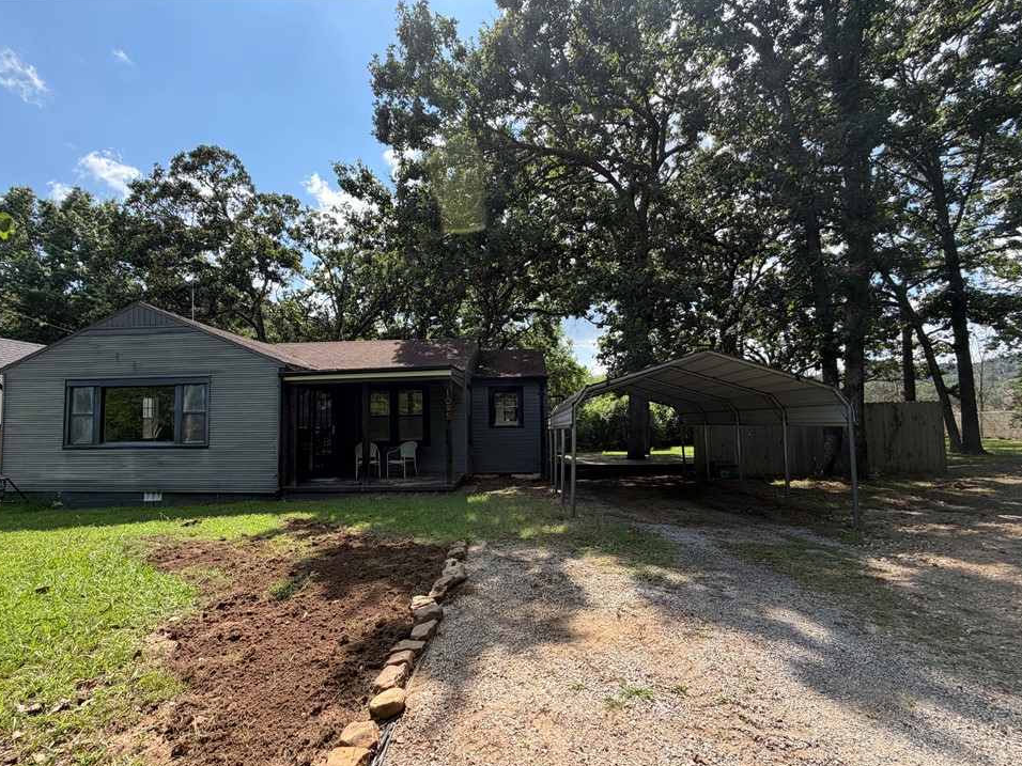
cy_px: 404
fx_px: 443
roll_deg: +1.4
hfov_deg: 98.1
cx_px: 482
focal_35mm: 15
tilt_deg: +3.4
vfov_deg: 81.7
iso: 40
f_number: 2.2
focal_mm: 2.22
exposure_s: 1/579
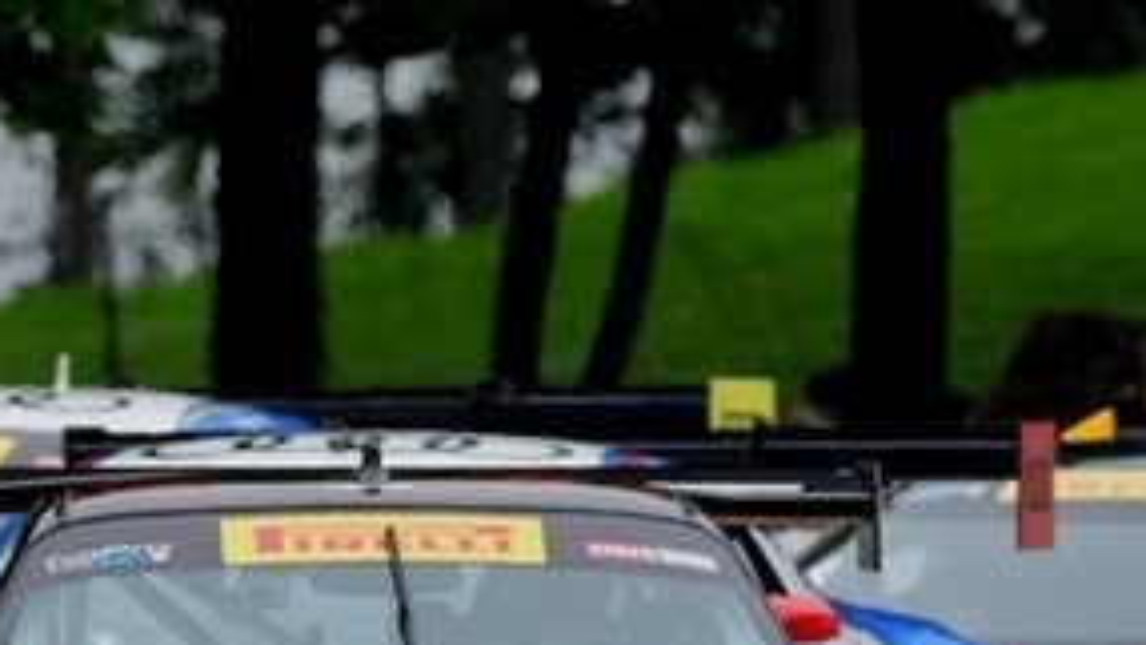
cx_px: 425
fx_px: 38538
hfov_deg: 1.7
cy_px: 699
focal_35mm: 1268
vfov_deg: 1.0
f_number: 9
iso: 800
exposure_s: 1/1000
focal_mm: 420
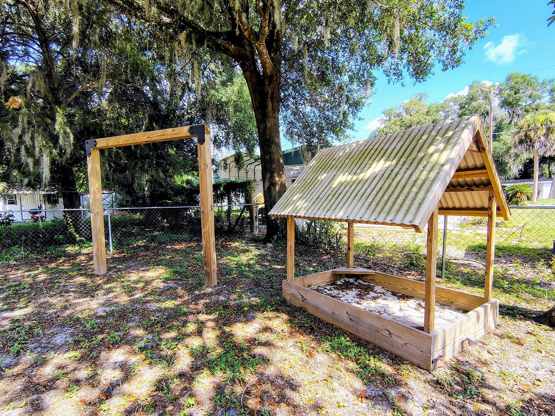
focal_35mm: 17
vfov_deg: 74.7
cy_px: 214
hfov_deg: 91.0
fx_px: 273
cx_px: 270
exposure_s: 1/185
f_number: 2.2
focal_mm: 2.13
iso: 100
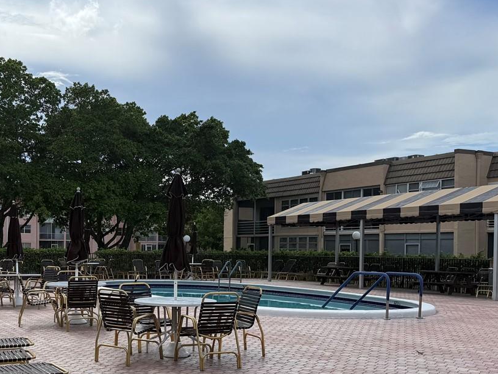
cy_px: 256
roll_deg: -0.9
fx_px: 676
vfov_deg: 30.6
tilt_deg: -0.3
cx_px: 162
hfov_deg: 39.9
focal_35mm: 47
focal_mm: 6.76
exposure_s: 1/7353
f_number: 1.78
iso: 80
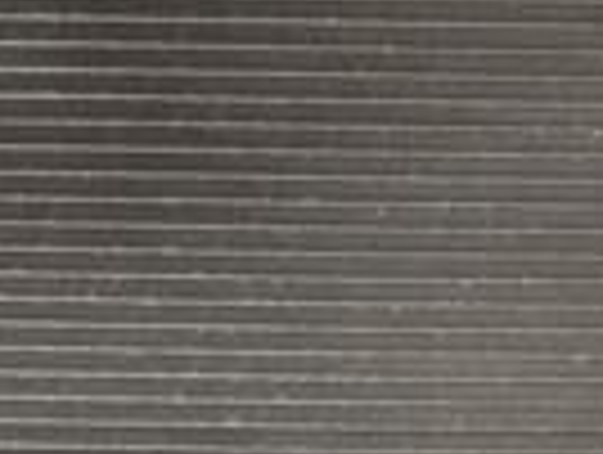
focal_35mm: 142
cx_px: -324
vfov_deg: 10.5
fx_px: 2478
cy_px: 342
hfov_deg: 13.1
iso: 800
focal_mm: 22
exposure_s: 1/200
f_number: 5
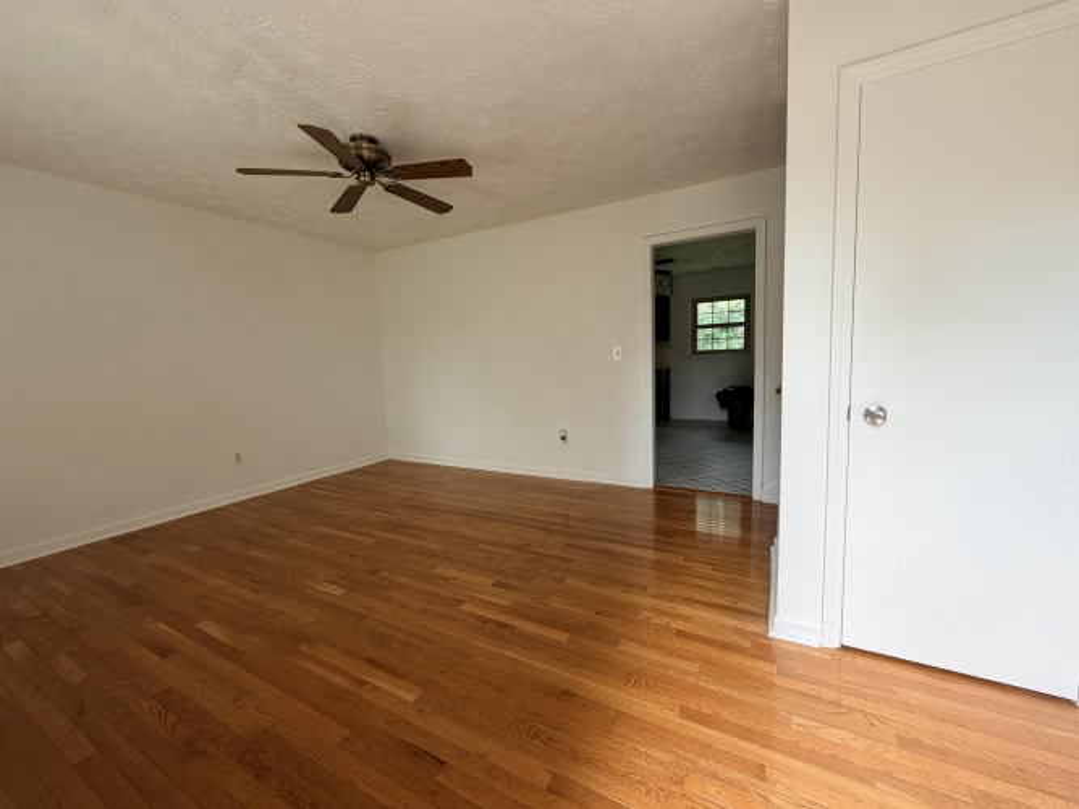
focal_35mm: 14
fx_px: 436
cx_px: 540
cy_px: 404
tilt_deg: -6.1
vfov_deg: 85.7
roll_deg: +2.2
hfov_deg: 102.1
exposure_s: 1/121
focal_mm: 2.22
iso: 80
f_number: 2.2
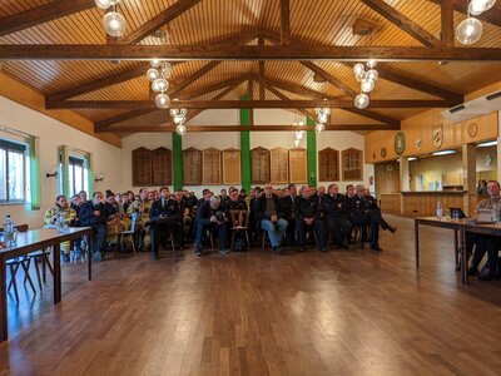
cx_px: 250
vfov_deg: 51.4
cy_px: 188
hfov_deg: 65.3
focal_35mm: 27
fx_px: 391
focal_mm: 4.38
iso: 93
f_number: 1.73
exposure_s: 1/33.3
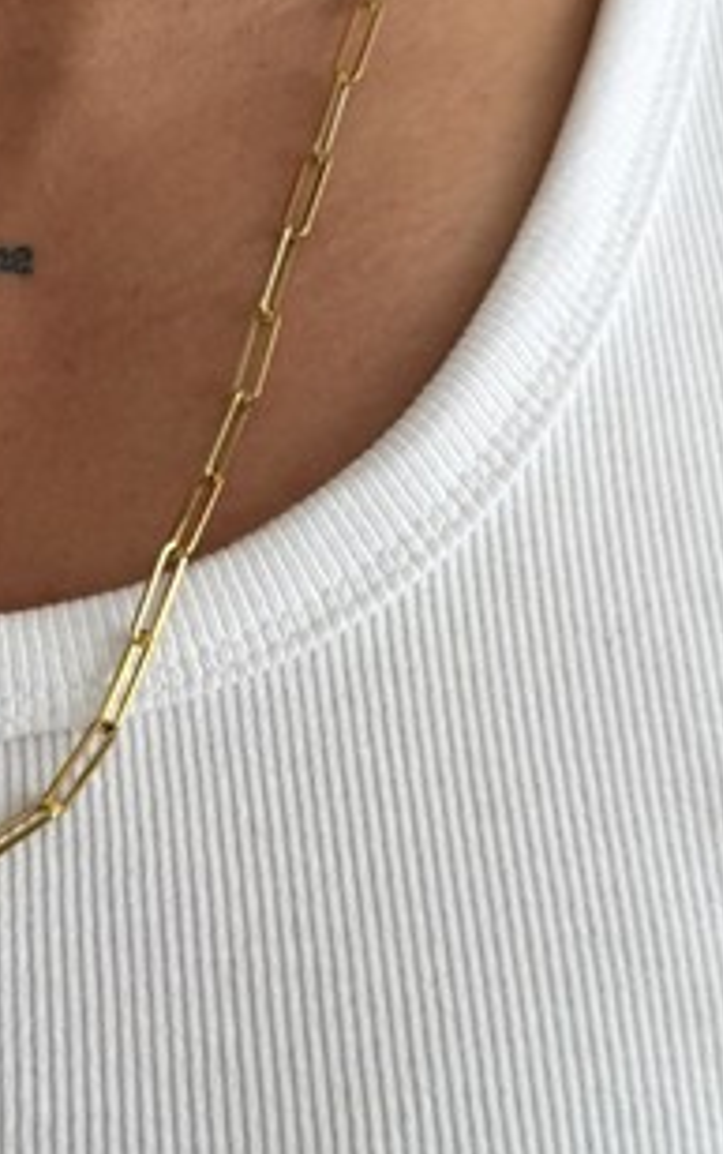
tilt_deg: -13.3
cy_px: 393
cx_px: 19
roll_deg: +0.0
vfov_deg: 30.8
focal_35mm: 66
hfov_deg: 19.2
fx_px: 2077
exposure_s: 1/121
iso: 64
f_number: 1.78
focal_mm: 6.76
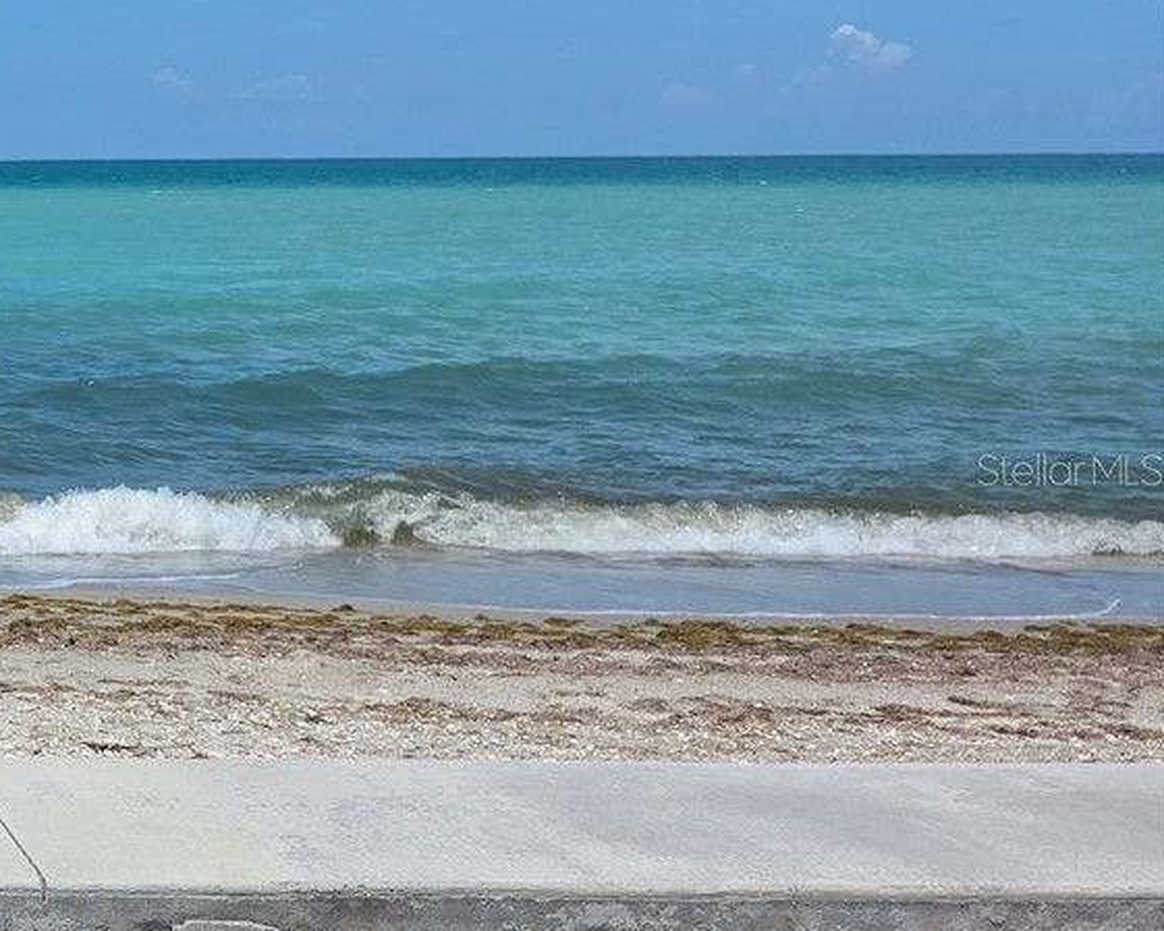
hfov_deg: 24.4
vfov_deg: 23.9
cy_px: 469
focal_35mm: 64
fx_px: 2205
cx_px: -488
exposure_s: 1/7944
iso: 64
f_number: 1.7
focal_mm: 6.3
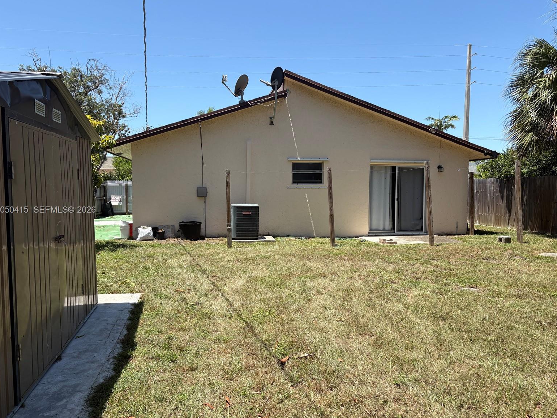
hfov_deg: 65.3
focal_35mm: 27
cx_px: 273
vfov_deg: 51.4
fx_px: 434
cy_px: 210
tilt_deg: -3.5
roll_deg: -0.3
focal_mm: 5.96
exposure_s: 1/2283
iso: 50
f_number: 1.6
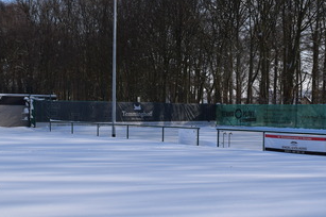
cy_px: 128
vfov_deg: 24.1
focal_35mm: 56
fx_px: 507
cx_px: 180
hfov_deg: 35.6
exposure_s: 1/500
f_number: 11
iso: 200
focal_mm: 18
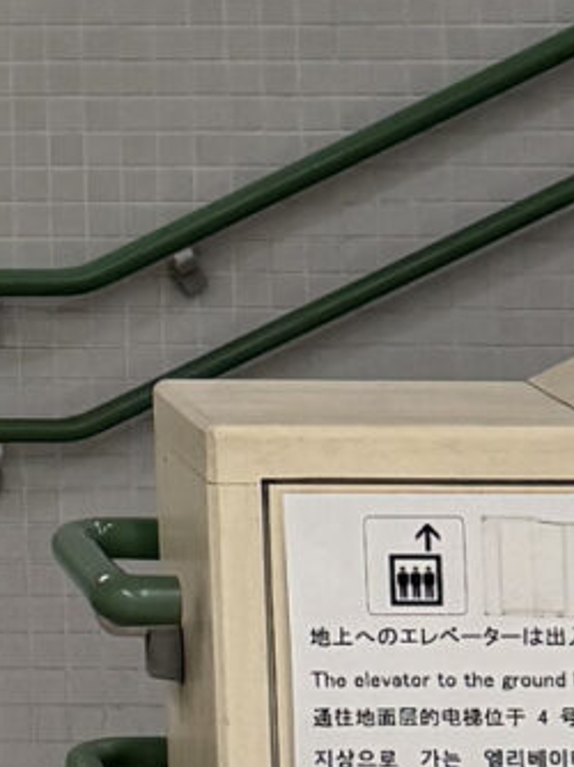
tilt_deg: +1.4
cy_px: -413
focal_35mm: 184
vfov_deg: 10.4
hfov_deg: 7.5
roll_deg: +1.1
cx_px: -781
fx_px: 4073
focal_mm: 6.76
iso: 250
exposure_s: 1/120
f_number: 1.78
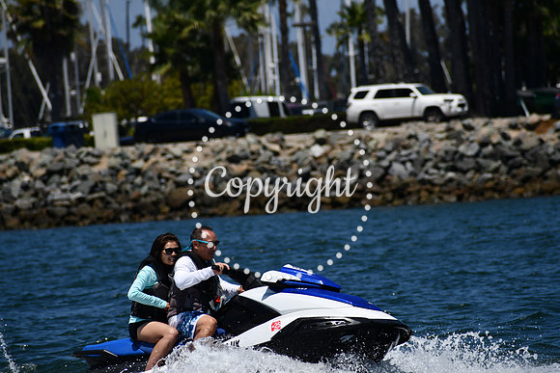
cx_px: 280
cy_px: 186
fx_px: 6535
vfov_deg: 3.3
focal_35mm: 420
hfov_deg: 4.9
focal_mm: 280
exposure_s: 1/1600
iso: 200
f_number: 7.1
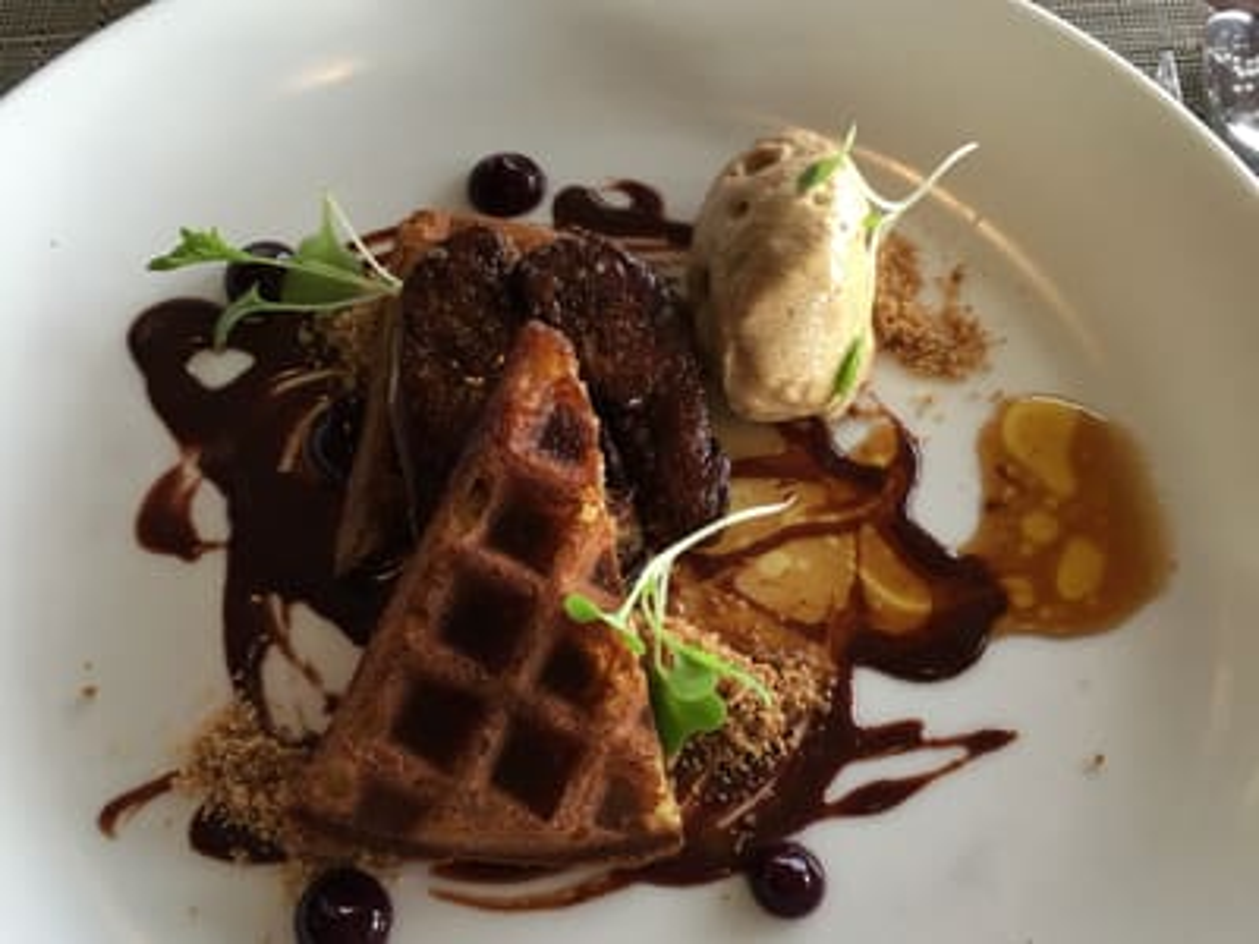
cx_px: 630
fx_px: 1055
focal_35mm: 29
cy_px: 472
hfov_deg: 61.7
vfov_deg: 48.2
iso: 25
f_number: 2.2
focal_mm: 4.15
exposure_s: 1/15
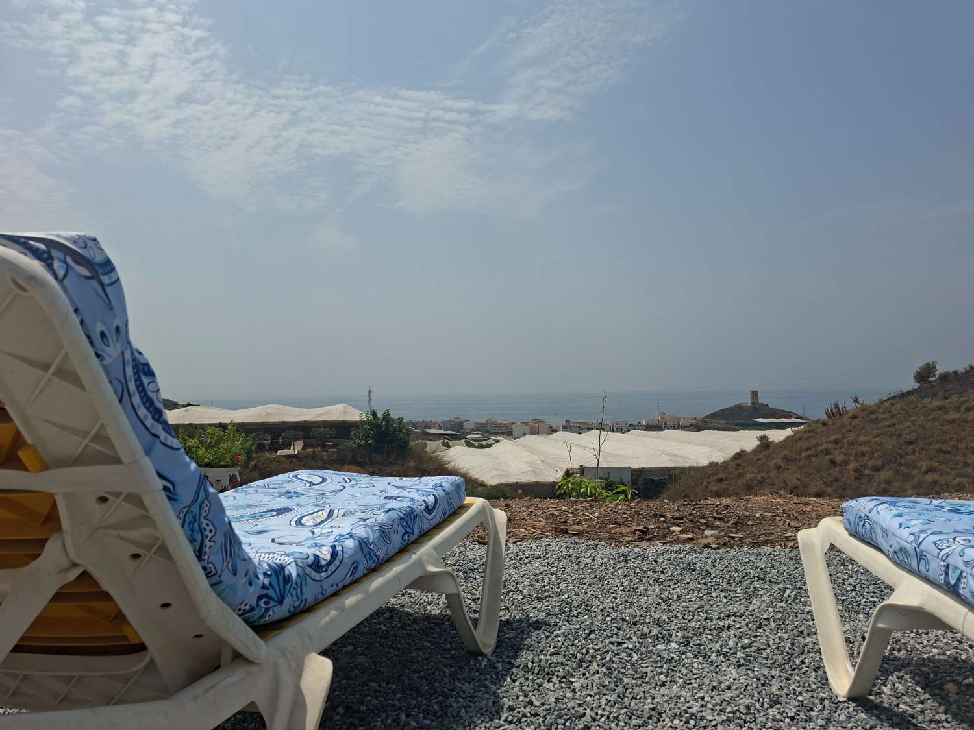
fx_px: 647
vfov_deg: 58.9
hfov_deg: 73.9
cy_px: 365
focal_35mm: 23
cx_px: 487
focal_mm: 5.54
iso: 50
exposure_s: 1/3953
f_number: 1.8
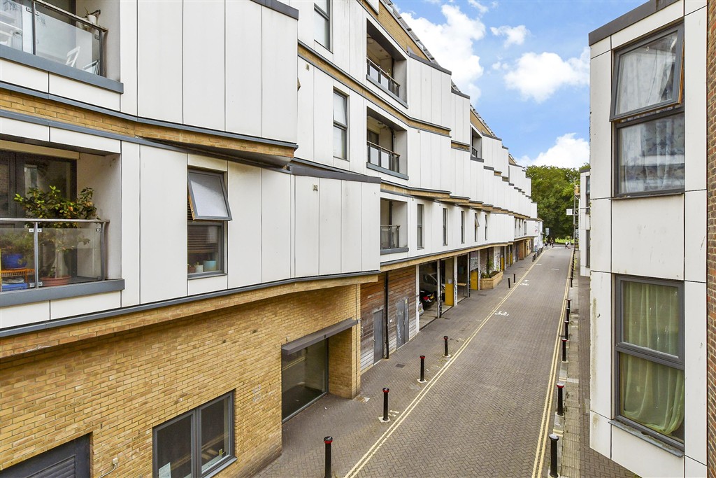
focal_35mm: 18
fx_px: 358
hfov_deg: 90.0
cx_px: 358
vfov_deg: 67.4
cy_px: 239
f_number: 8
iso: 200
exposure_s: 1/320
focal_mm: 12
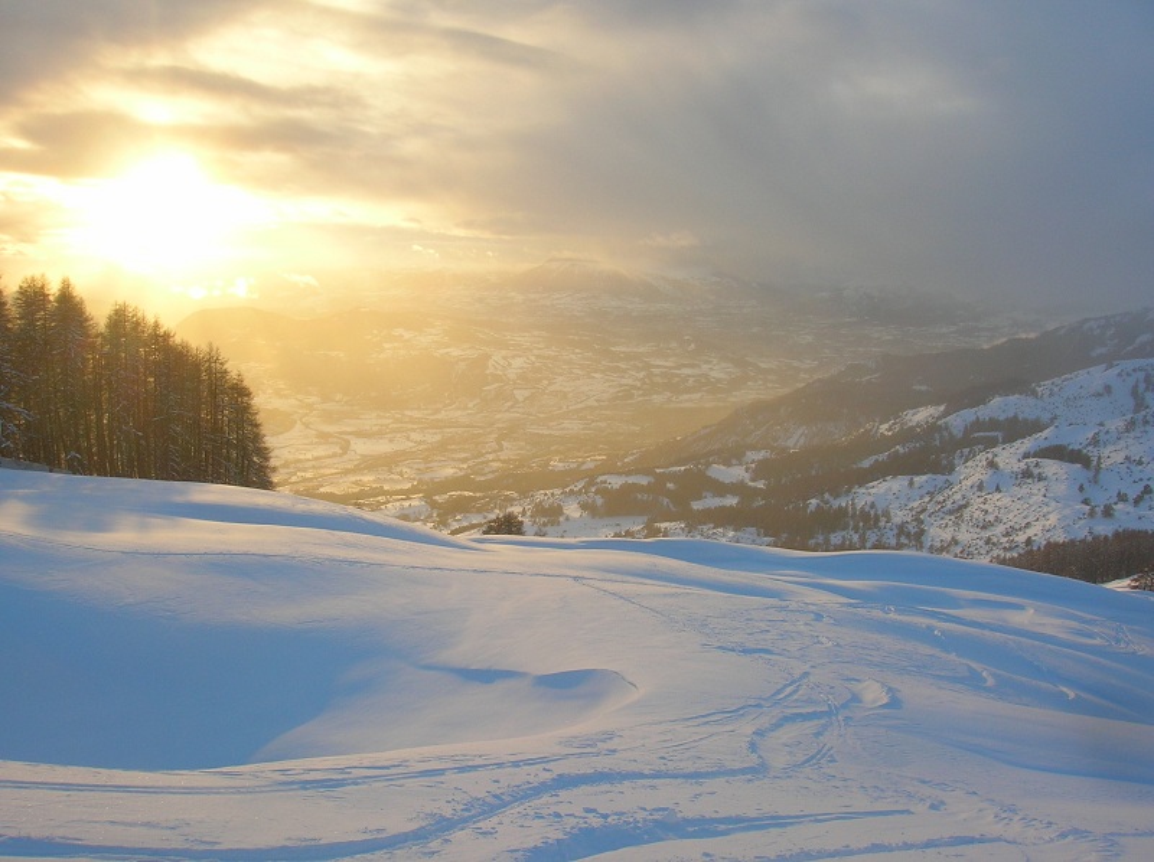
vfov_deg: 41.7
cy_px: 431
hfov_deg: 54.0
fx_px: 1132
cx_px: 577
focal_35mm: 34
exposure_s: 1/95.5
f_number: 4.9
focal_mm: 5.7
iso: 50
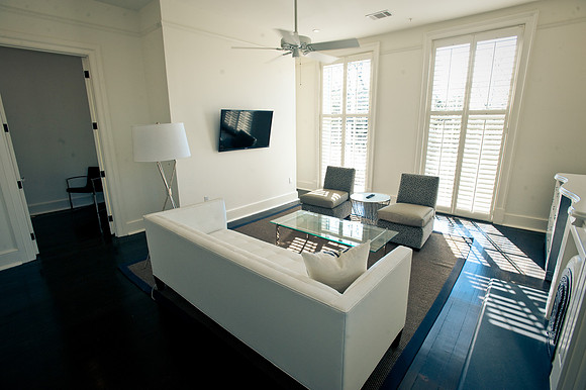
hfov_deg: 93.3
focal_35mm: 17
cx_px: 293
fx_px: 277
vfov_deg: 70.4
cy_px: 195
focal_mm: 17
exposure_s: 1/160
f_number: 8
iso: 640
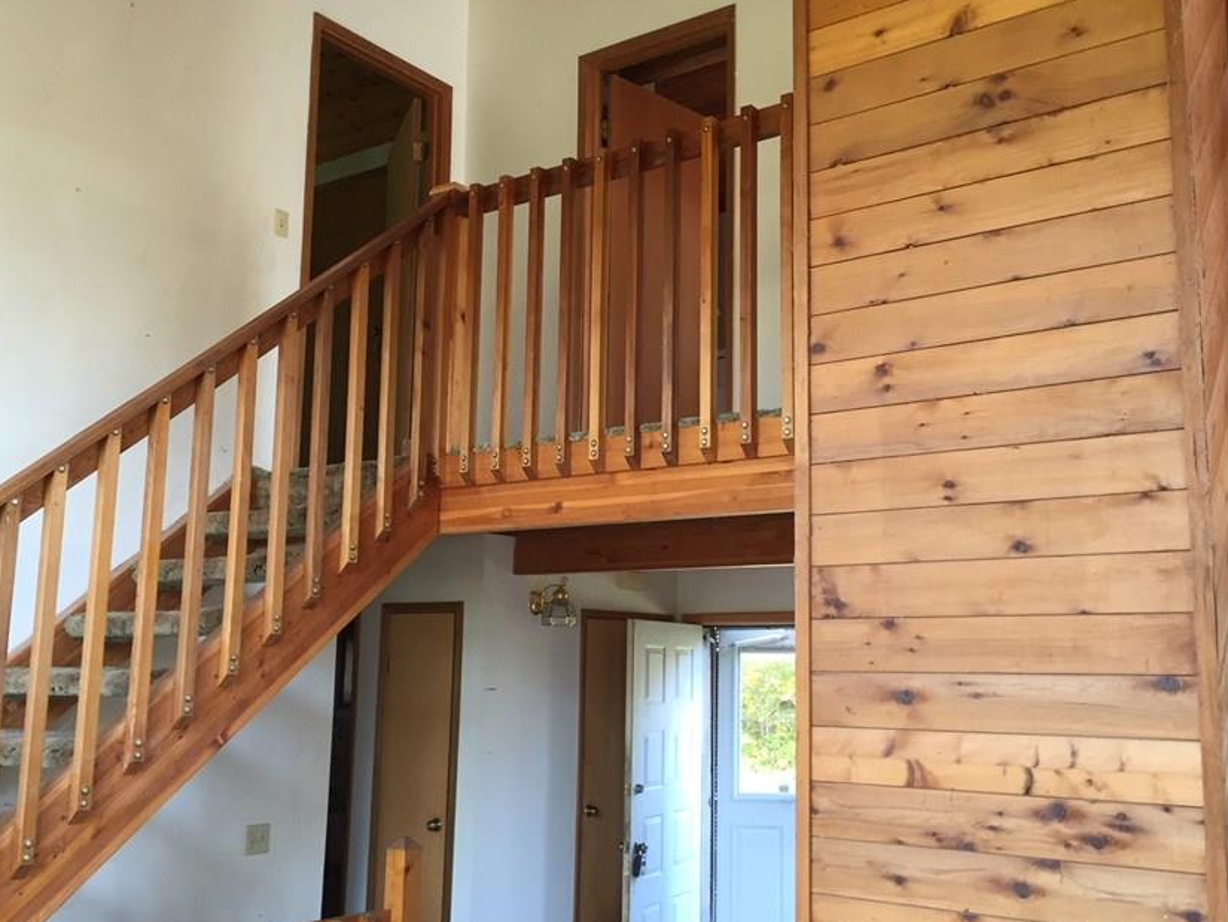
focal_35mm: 36
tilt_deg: +9.5
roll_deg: -1.9
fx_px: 1277
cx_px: 647
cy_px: 480
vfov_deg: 39.7
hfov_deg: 51.3
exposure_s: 1/30
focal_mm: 4.15
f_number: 2.2
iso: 40
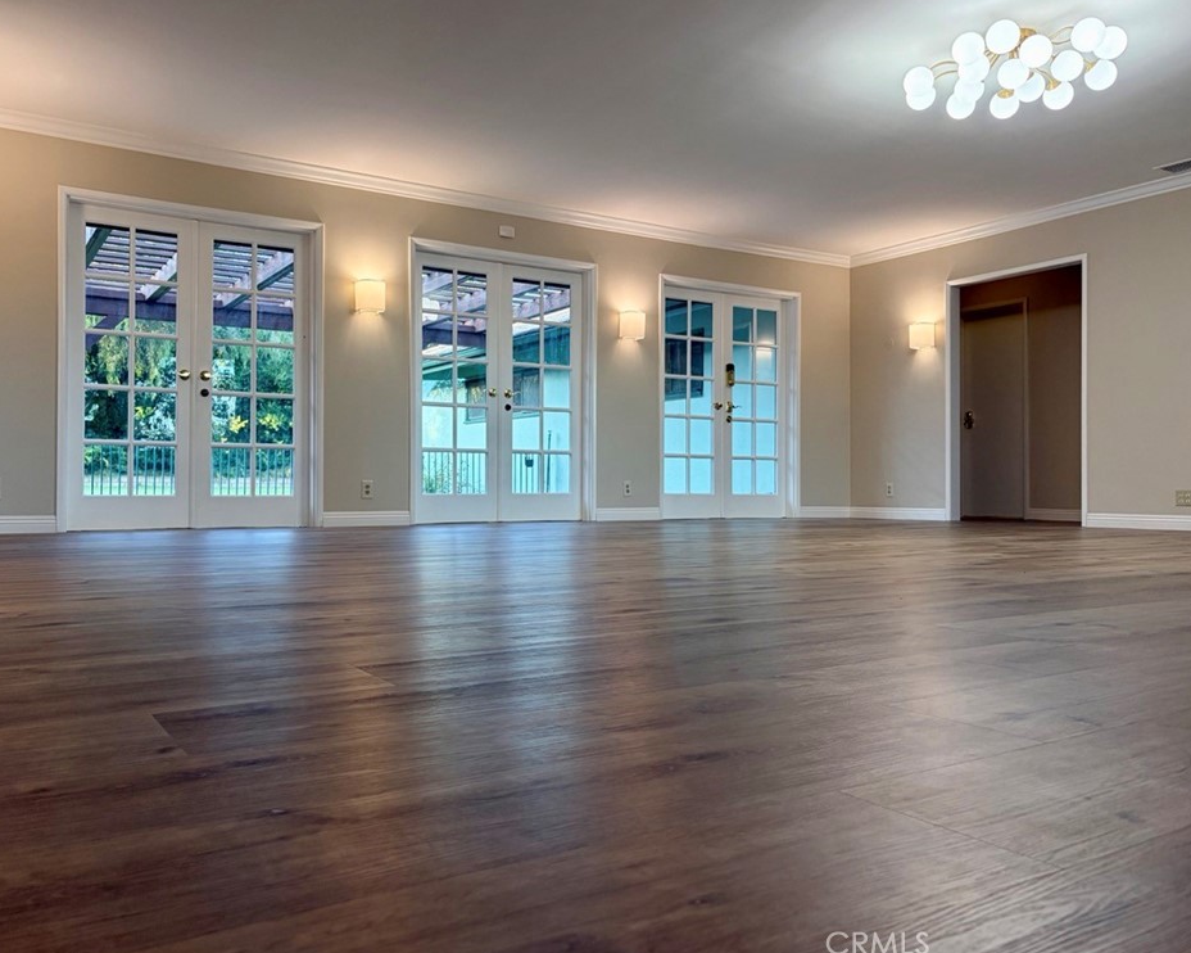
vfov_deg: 51.5
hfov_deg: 62.2
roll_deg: +0.8
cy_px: 469
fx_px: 987
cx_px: 563
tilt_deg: +1.2
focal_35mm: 28
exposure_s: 1/120
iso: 125
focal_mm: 5.96
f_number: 1.6
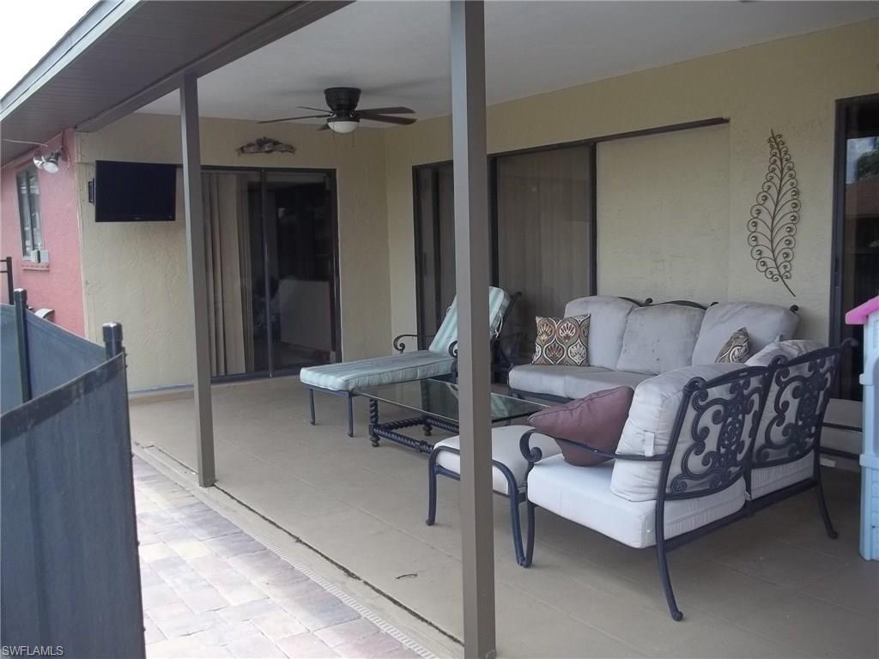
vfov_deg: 44.2
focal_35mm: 32
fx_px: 813
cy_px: 330
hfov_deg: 56.8
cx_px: 440
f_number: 2.9
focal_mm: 5.7
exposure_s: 1/160
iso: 64
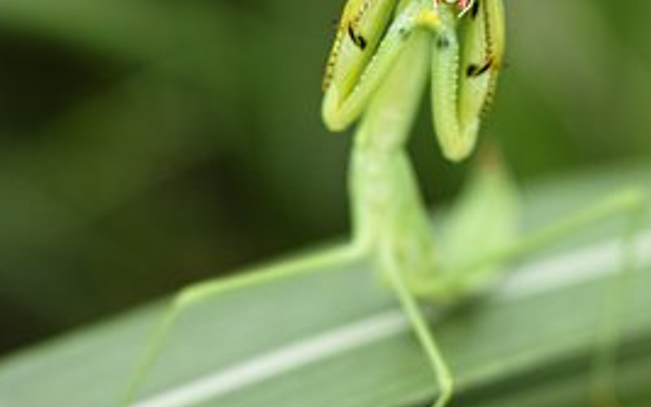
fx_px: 1562
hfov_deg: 23.4
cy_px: 118
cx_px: 439
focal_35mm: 88
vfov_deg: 14.8
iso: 200
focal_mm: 30
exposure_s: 1/250
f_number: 2.8
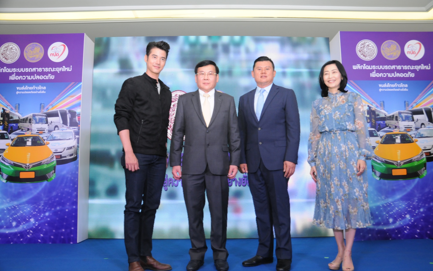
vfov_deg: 40.6
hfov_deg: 61.2
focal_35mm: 31
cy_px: 137
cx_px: 216
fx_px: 366
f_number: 5
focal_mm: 20
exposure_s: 1/125
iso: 800
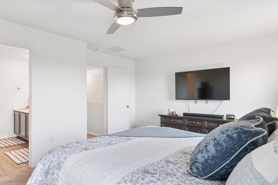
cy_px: 102
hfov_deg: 80.6
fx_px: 162
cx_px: 117
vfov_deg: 59.3
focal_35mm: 21
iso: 100
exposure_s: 1/2.5
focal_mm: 10
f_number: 7.1
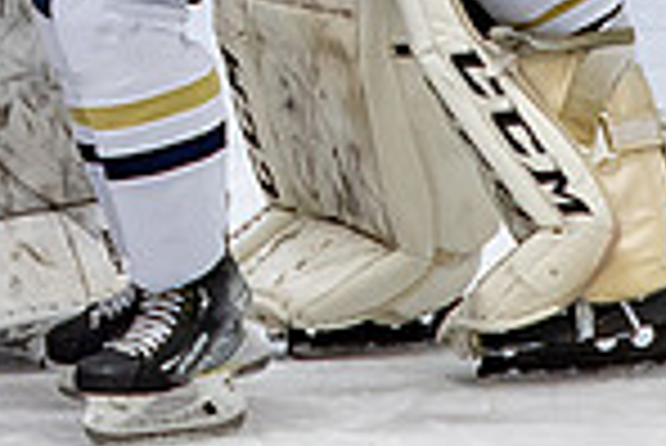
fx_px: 12370
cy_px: -594
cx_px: -85
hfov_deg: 3.1
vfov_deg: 2.1
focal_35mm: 668
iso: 400
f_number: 4
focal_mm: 70
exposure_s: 1/250
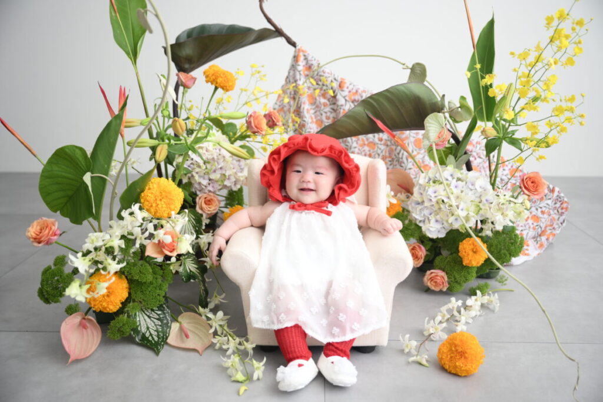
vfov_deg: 40.5
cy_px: 201
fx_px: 544
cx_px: 302
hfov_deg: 58.0
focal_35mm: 32
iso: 200
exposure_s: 1/200
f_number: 2.8
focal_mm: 32.5
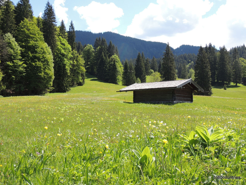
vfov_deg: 36.0
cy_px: 92
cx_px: 123
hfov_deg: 46.8
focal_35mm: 40
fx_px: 284
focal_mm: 7.1
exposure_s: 1/500
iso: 100
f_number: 3.3
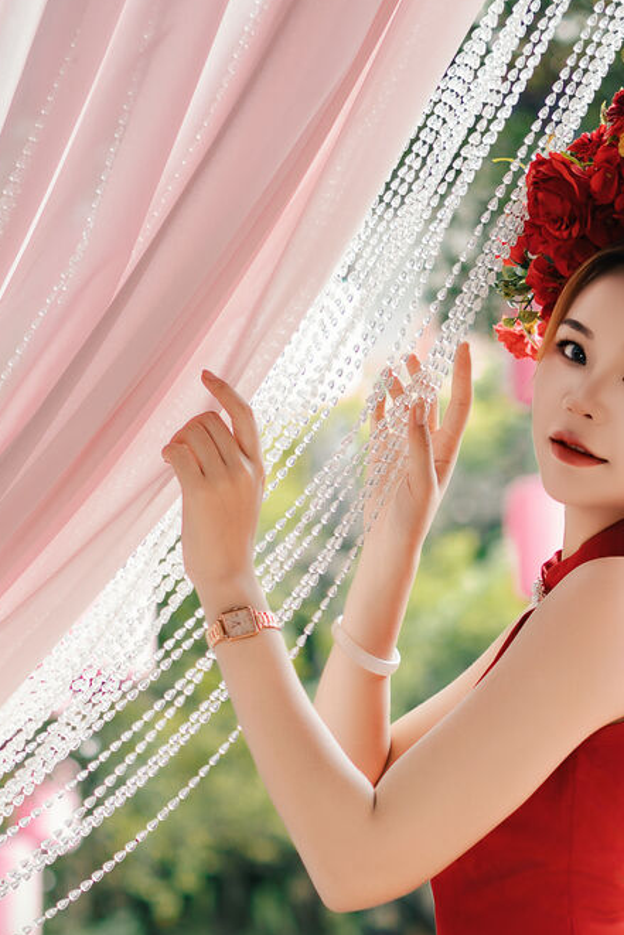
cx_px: 488
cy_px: 832
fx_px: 3534
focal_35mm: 136
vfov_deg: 14.9
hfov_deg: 10.1
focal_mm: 50
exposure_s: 1/200
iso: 100
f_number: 2
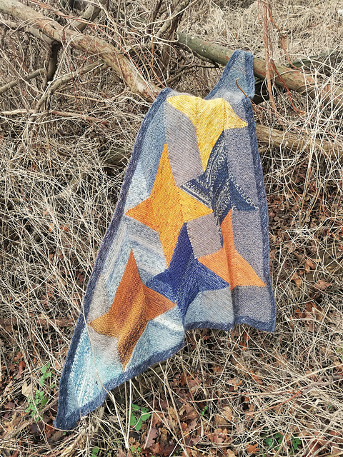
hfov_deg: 53.1
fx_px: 344
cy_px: 228
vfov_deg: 67.3
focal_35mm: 26
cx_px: 172
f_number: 2.2
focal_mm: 3.81
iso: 160
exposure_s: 1/50
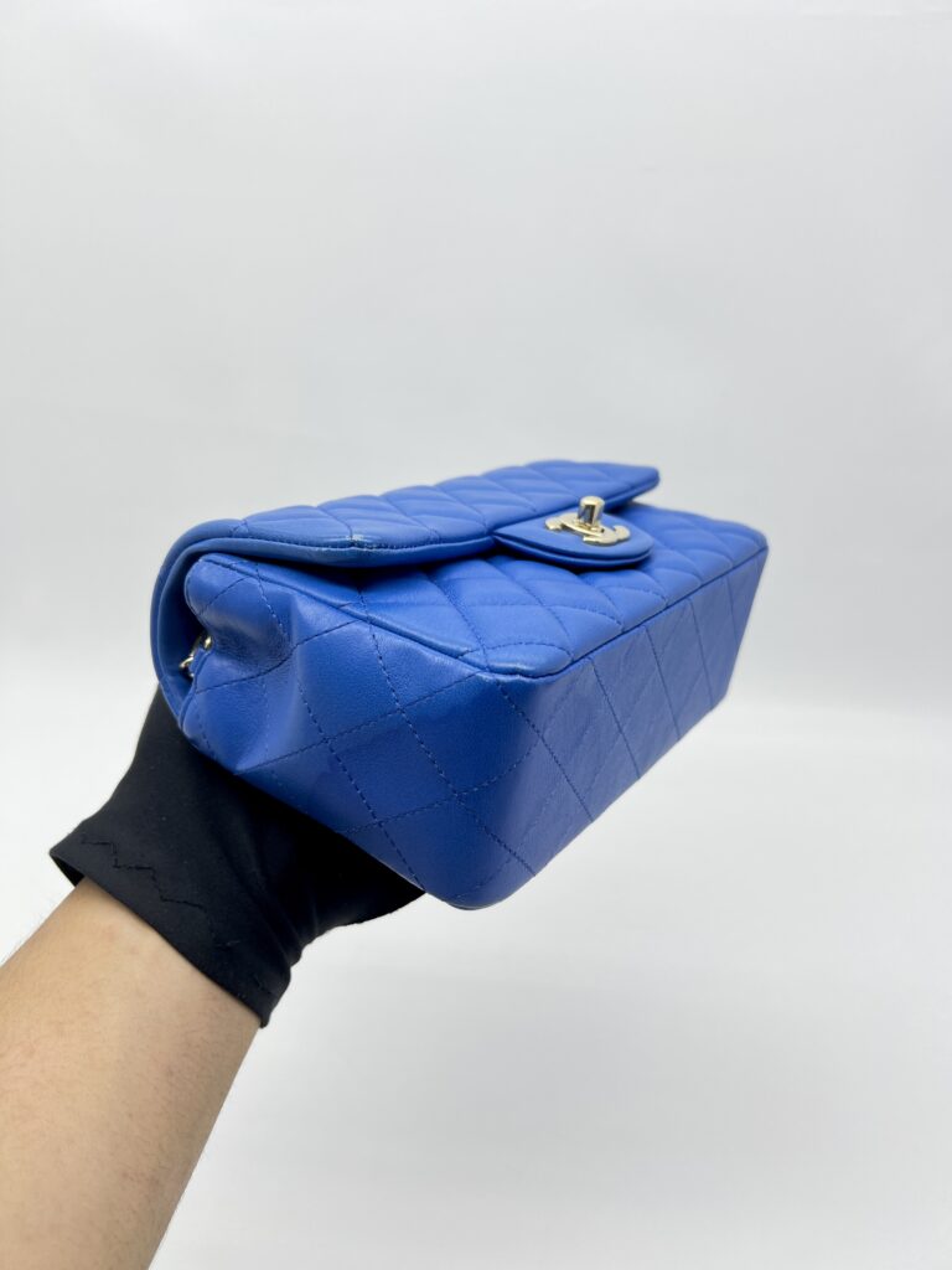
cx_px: 476
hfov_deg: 53.1
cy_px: 635
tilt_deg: -24.3
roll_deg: -0.3
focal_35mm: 26
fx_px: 953
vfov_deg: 67.3
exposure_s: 1/110
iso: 32
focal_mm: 5.7
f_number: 1.5
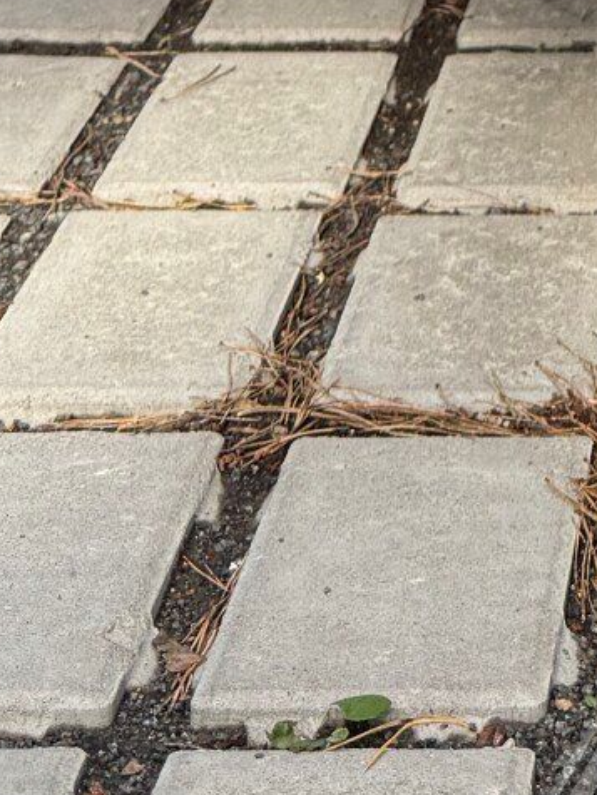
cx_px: 855
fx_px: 3012
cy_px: -1157
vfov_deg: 11.9
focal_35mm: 131
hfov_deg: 11.0
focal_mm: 6.76
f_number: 1.78
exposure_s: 1/1464
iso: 80
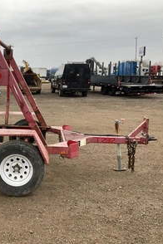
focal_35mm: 41
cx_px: 35
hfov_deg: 31.9
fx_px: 278
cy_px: 124
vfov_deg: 47.4
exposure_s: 1/122
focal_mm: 3
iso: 20
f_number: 1.8
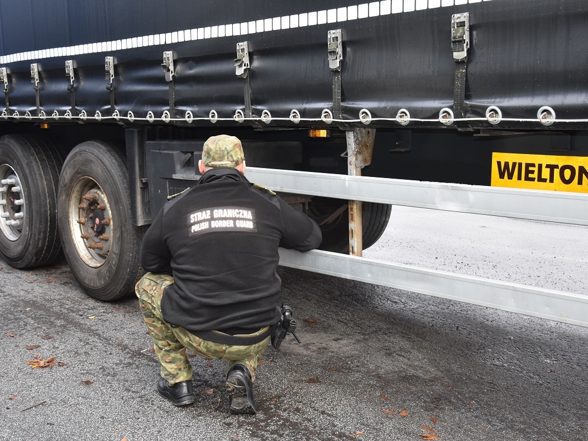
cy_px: 218
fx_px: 781
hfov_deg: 41.2
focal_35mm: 46
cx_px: 293
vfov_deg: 31.5
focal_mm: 28
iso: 450
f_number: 5.6
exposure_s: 1/125
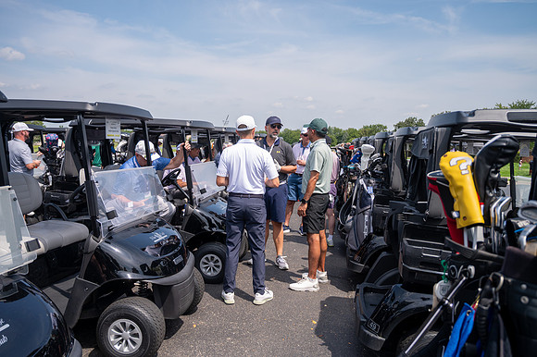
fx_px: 432
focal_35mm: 29
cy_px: 178
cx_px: 268
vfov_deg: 44.9
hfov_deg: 63.7
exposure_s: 1/2000
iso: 250
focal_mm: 29
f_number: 4
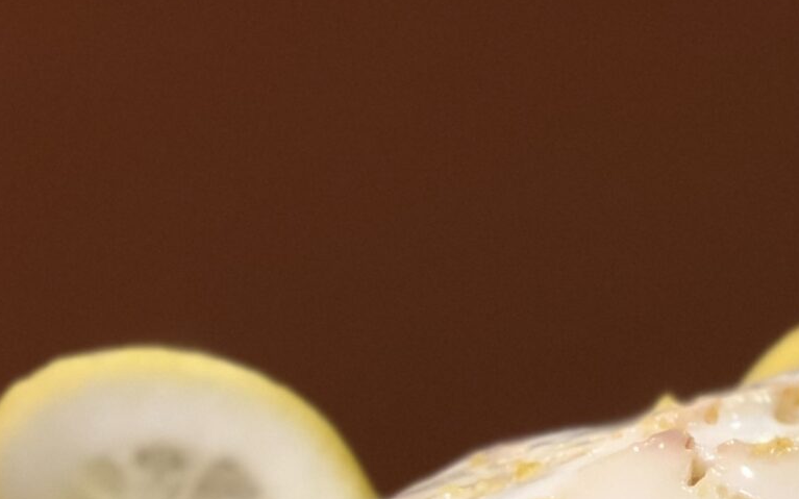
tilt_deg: -24.1
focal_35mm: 184
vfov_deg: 6.9
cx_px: 944
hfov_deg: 11.2
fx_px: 4006
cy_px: 988
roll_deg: -0.9
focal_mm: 6
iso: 100
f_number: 2.4
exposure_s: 1/40
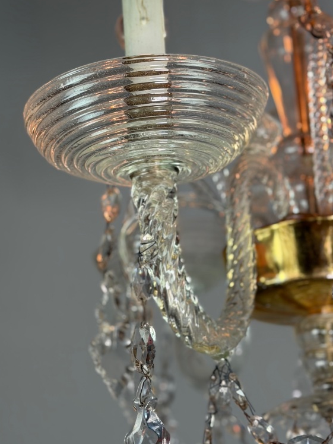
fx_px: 988
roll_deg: +2.0
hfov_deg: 19.1
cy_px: 190
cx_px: 135
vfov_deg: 25.3
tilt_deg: +18.1
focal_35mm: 77
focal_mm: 6.76
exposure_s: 1/50
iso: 64
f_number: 1.78
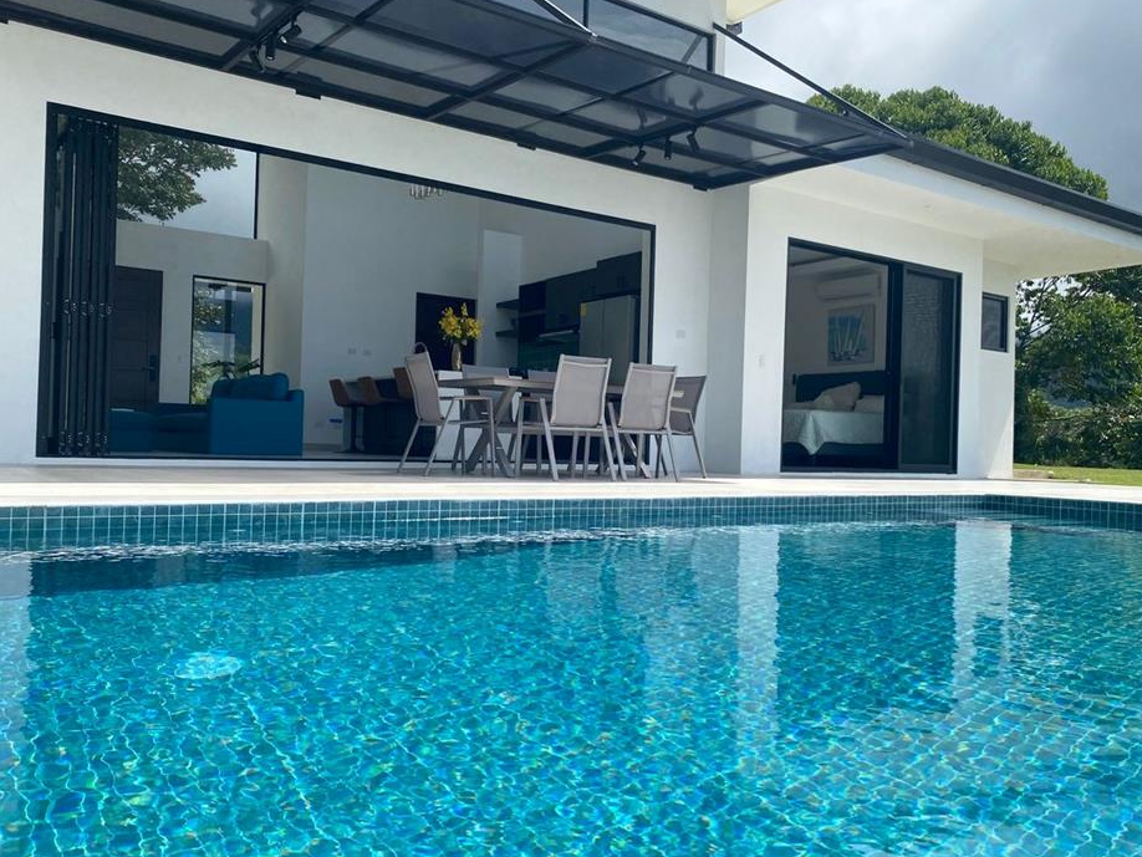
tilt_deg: +0.0
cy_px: 442
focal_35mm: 29
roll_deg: -2.5
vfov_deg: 48.2
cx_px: 596
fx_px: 957
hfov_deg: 61.6
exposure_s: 1/3125
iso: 32
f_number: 1.8
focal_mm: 4.25
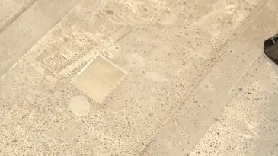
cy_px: -124
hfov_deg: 12.9
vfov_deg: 7.9
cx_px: -242
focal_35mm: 149
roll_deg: -1.9
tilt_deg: -44.9
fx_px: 1098
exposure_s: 1/122
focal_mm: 5.96
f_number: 1.6
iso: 100
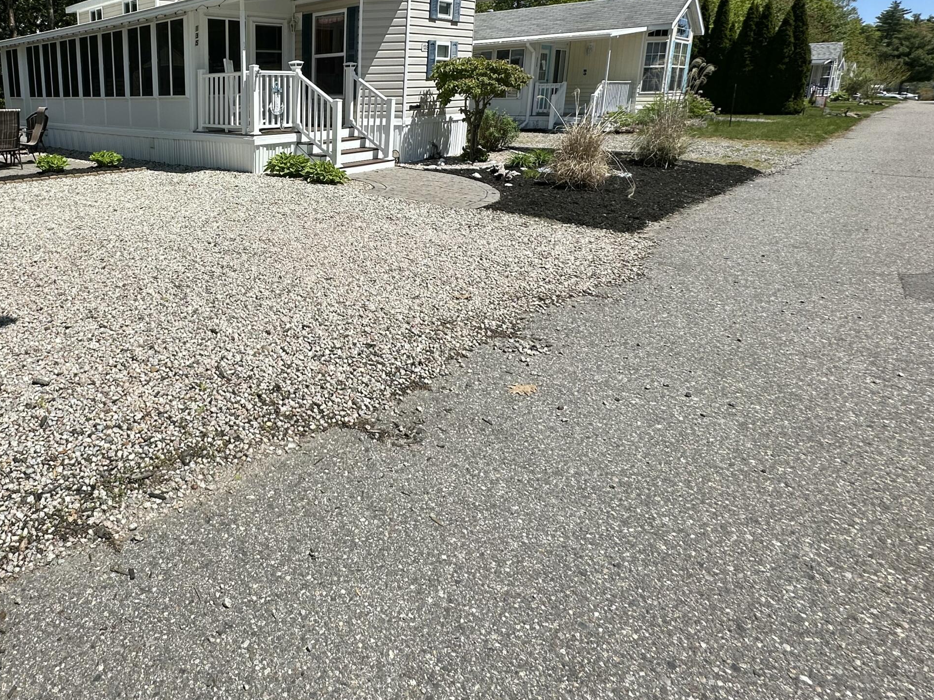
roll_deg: +1.4
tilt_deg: -12.2
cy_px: 223
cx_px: 227
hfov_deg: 70.9
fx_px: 594
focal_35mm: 22
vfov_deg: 59.4
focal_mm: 2.22
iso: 50
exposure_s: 1/2353
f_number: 2.2
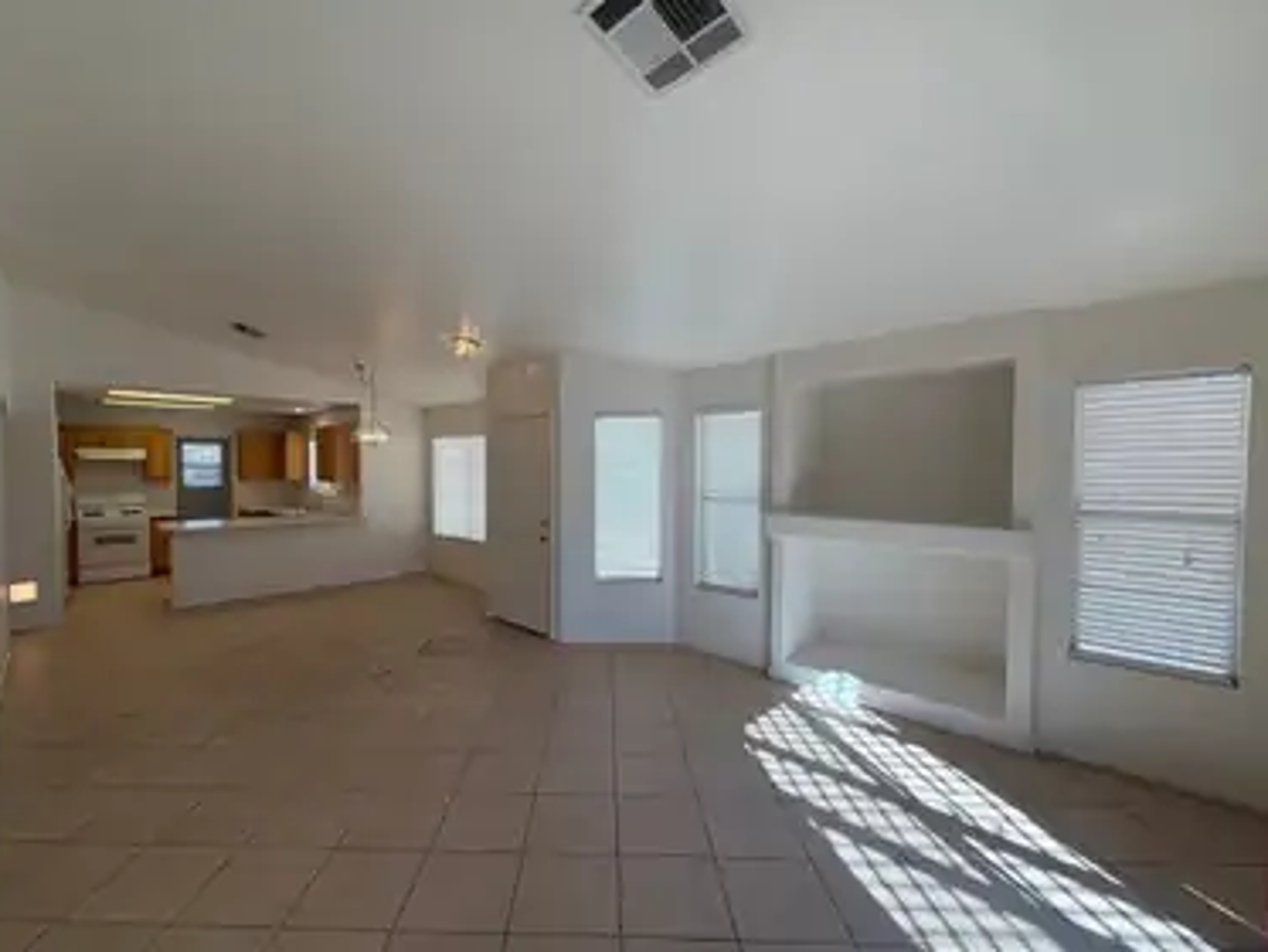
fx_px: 550
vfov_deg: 81.8
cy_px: 483
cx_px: 595
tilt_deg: -1.3
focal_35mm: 15
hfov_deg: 98.0
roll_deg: +0.3
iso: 50
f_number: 2.2
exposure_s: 1/145
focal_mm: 2.22
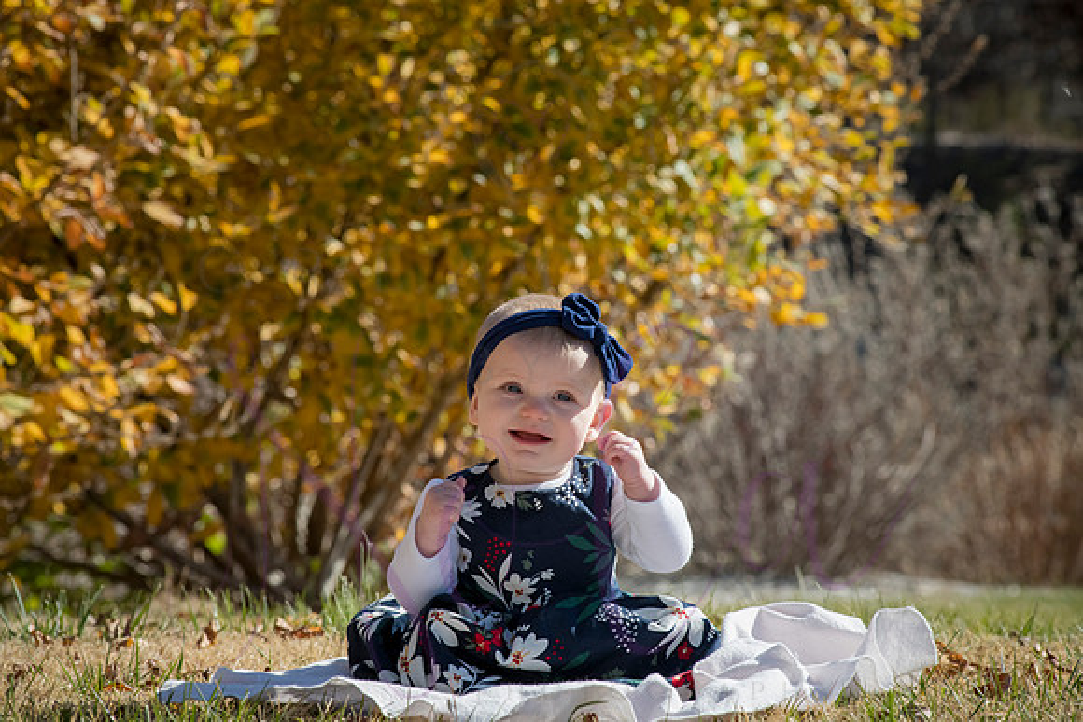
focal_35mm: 145
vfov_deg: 9.5
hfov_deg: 14.2
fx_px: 4363
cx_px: 542
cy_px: 361
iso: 400
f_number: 10
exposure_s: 1/400
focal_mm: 145
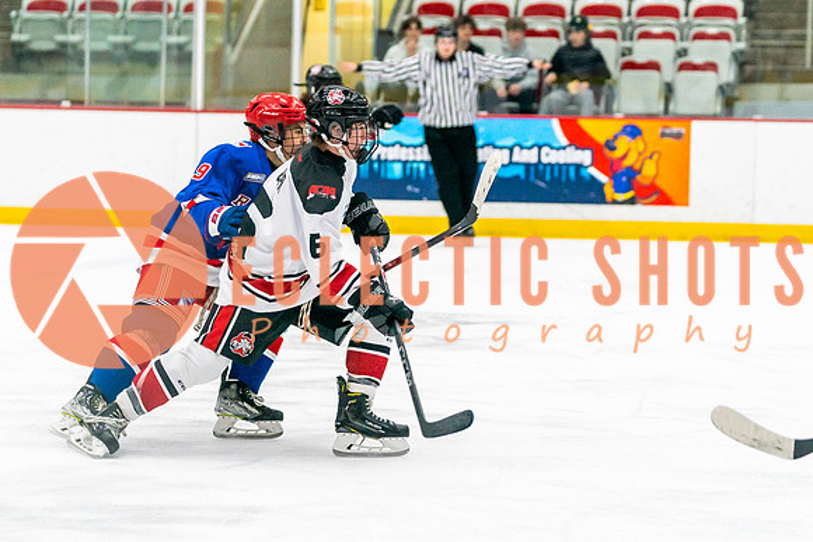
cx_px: 365
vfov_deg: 9.2
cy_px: 271
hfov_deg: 13.7
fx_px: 3381
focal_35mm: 150
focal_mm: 94
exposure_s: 1/1000
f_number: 2.8
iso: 3200
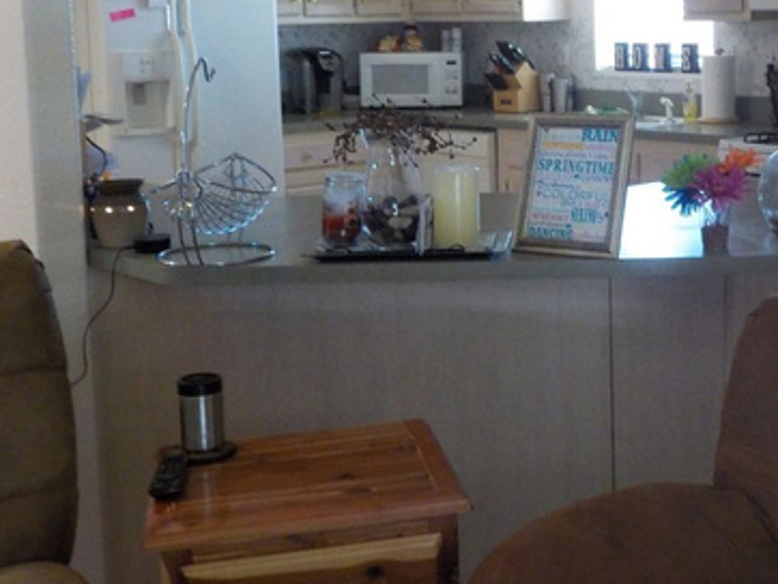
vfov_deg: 27.2
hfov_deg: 35.7
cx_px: 533
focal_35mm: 53
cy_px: 142
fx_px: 1192
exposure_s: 1/25
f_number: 3.3
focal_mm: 4.1
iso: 400
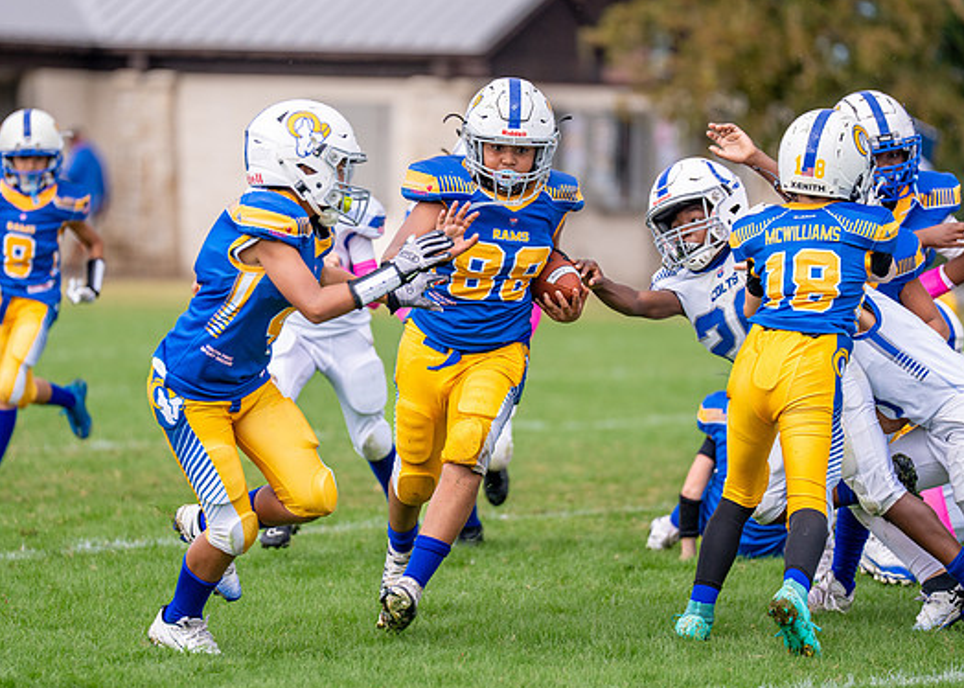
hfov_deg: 7.4
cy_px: 320
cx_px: 434
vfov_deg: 5.3
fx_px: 7445
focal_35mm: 272
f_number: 2.8
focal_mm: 200
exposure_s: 1/2000
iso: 250
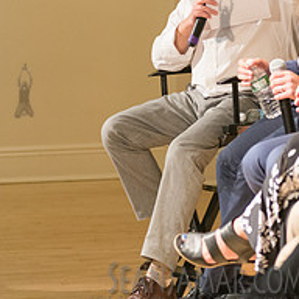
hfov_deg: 7.4
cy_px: 15
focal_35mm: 236
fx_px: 2306
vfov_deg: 7.4
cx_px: 224
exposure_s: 1/100
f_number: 4
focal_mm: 92
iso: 2500
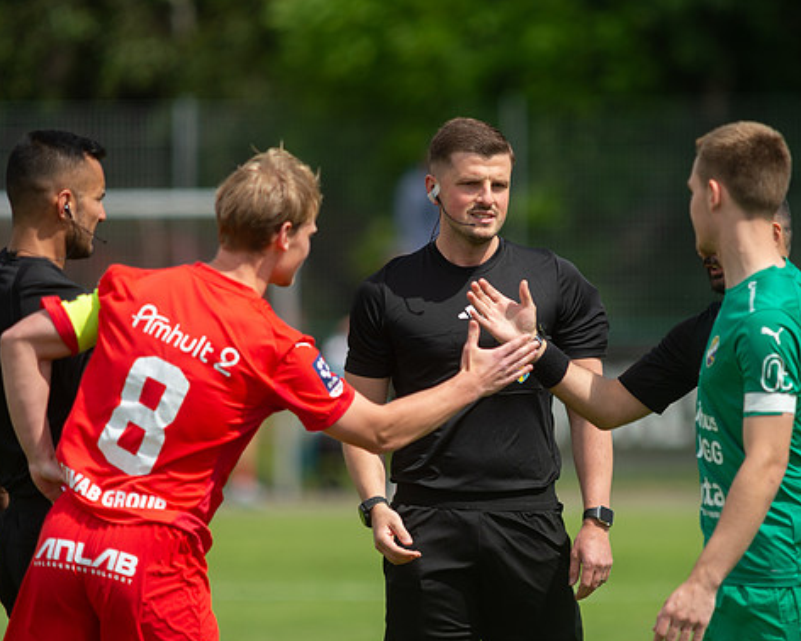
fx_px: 11479
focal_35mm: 484
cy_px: 324
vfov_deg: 3.2
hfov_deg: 4.0
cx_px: 441
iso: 220
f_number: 4
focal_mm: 420
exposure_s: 1/1600
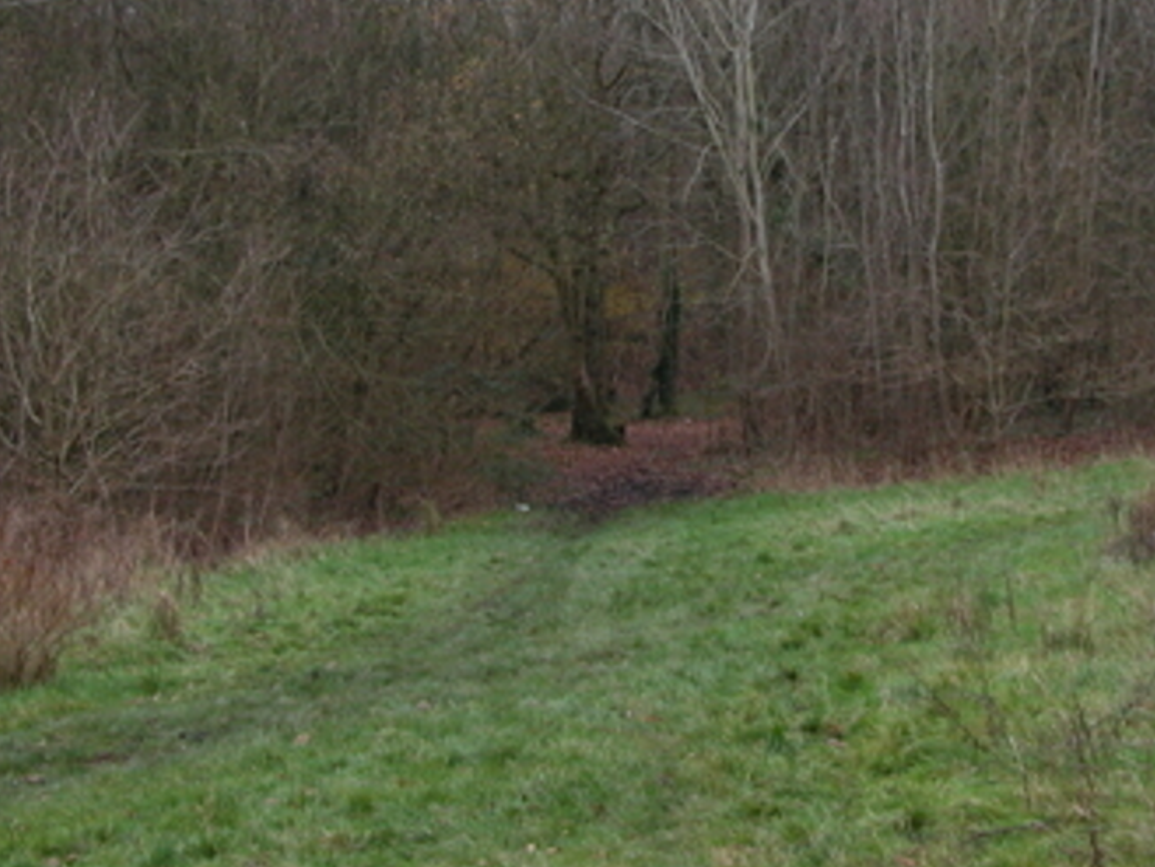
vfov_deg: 21.5
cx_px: 691
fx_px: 2269
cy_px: 265
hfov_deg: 28.5
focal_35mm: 68
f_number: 3.2
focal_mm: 8.9
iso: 100
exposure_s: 1/67
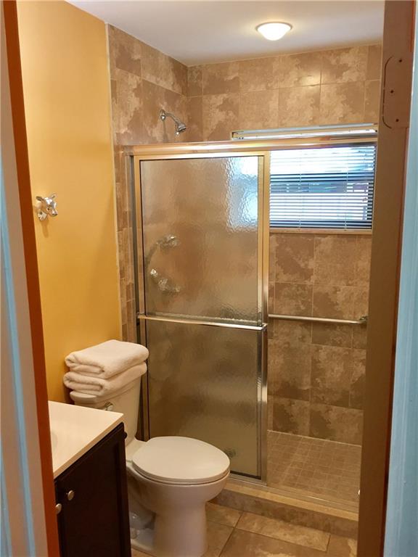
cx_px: 209
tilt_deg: -8.6
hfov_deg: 48.2
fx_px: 467
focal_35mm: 29
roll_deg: +0.6
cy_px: 278
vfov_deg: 61.7
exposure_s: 1/30
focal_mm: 4.15
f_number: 2.2
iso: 40
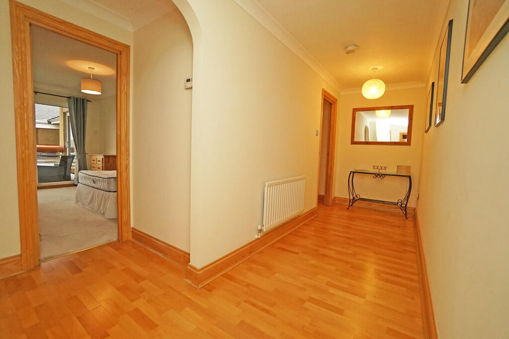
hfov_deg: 100.4
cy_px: 170
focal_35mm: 15
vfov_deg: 77.3
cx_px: 254
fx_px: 212
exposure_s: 1/160
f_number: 4
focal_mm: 10
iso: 1600
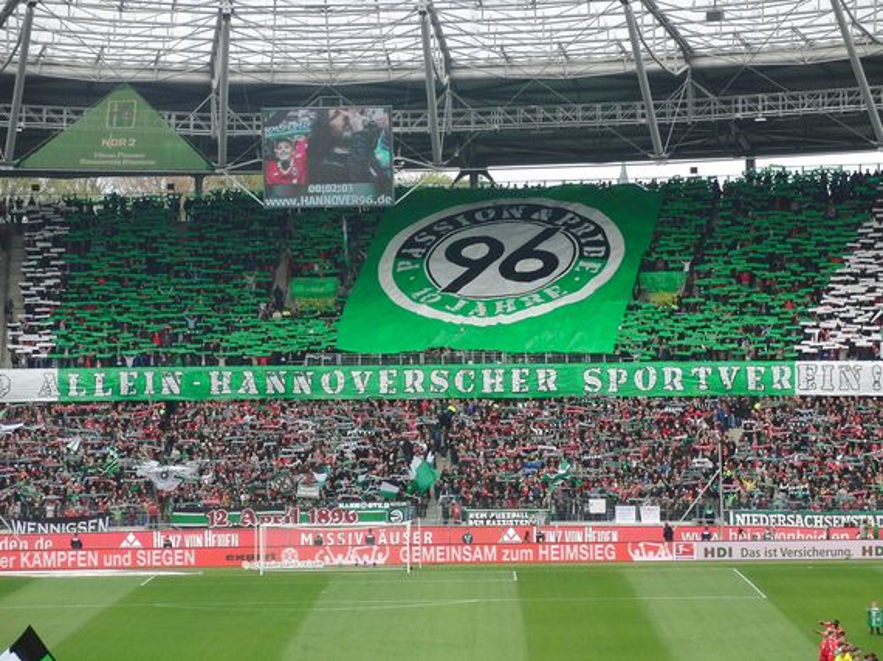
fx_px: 2907
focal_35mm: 114
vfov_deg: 13.0
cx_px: 442
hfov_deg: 17.3
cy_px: 330
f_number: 4.2
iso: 200
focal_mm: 19.8
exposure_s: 1/500
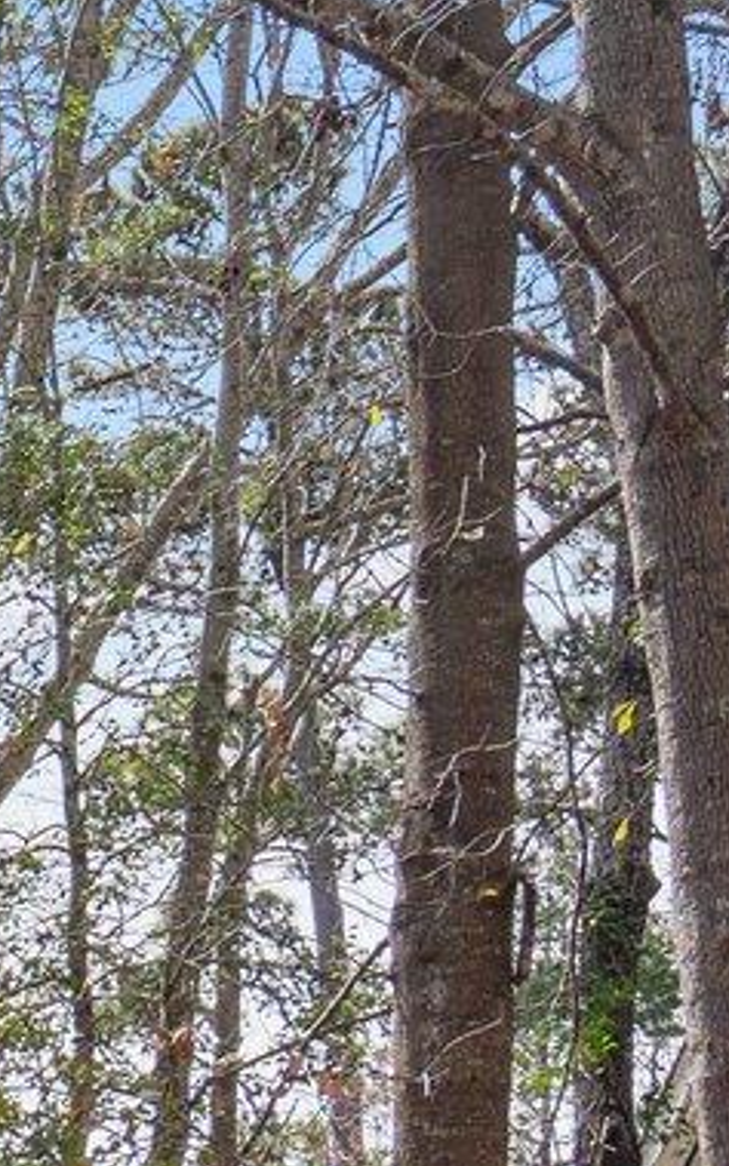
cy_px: 1048
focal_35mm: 154
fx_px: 4894
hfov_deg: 7.1
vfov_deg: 13.5
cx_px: -1815
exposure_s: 1/800
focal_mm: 28
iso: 200
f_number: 4
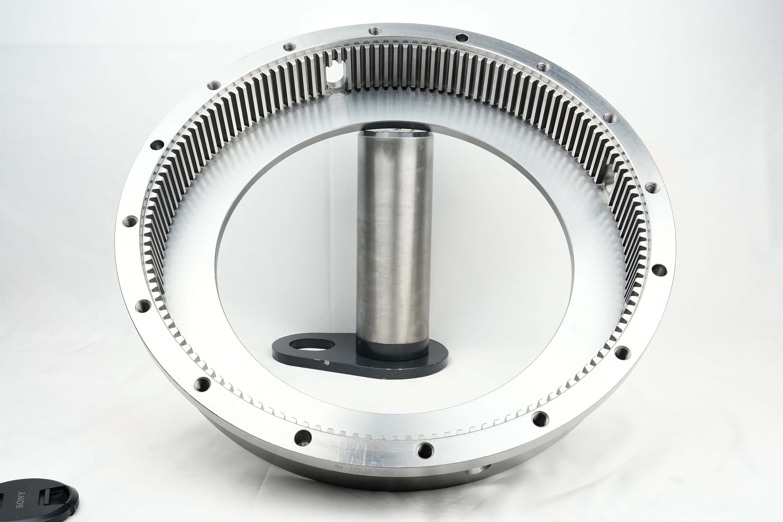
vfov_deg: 34.2
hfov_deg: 49.6
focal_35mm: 39
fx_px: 848
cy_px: 261
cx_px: 392
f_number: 9
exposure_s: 1/640
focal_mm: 39
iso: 2000
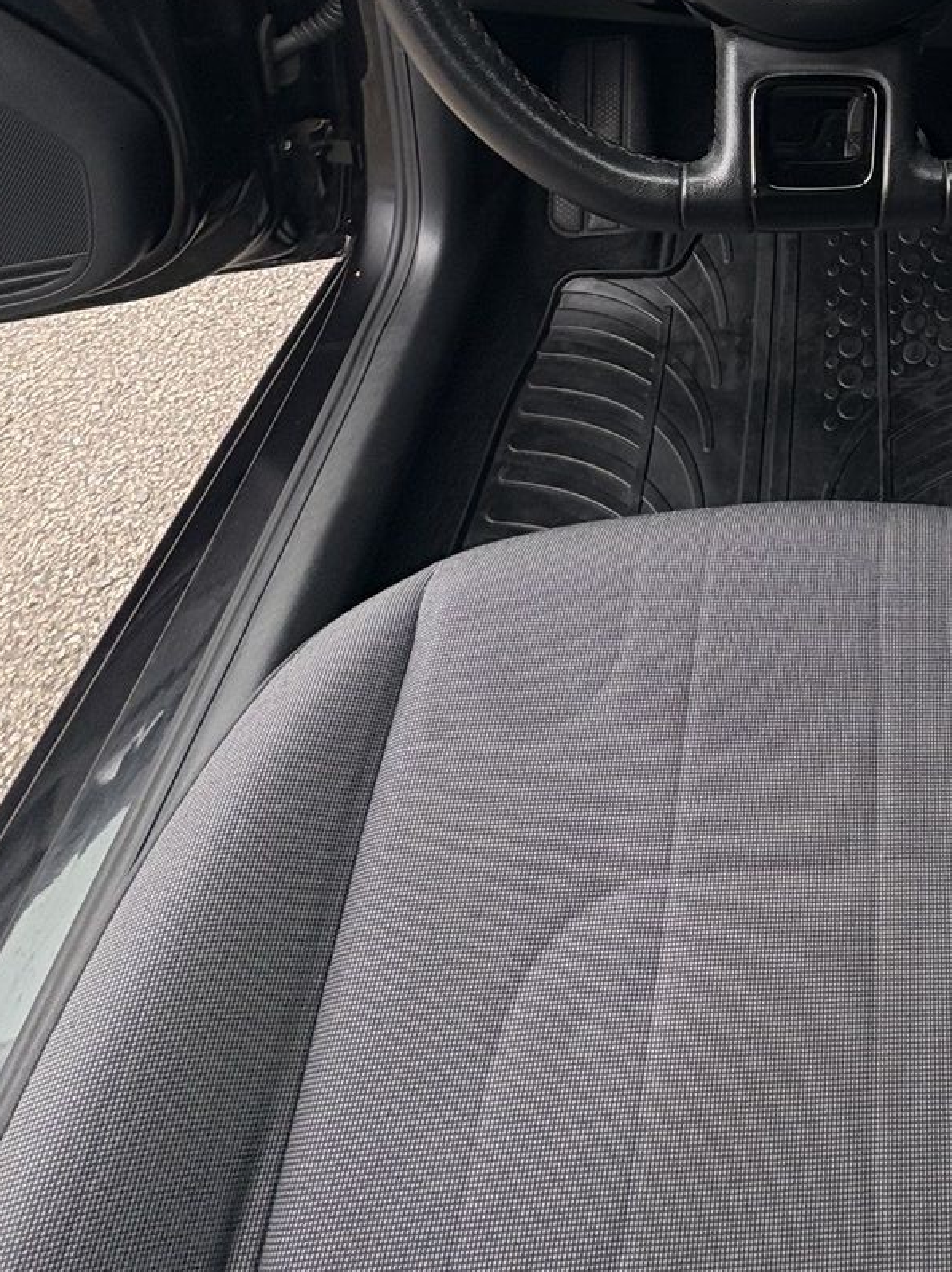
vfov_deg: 47.2
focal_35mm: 30
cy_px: -61
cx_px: 1003
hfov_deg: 39.7
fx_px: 1101
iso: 125
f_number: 2.2
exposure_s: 1/116
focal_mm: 2.22
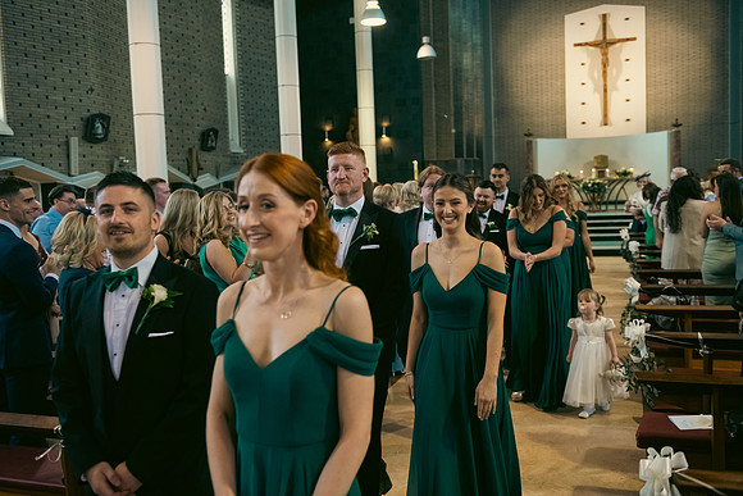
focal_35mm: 35
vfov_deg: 37.9
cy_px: 248
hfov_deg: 54.4
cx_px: 372
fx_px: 722
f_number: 3.5
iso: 1000
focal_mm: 35
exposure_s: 1/160
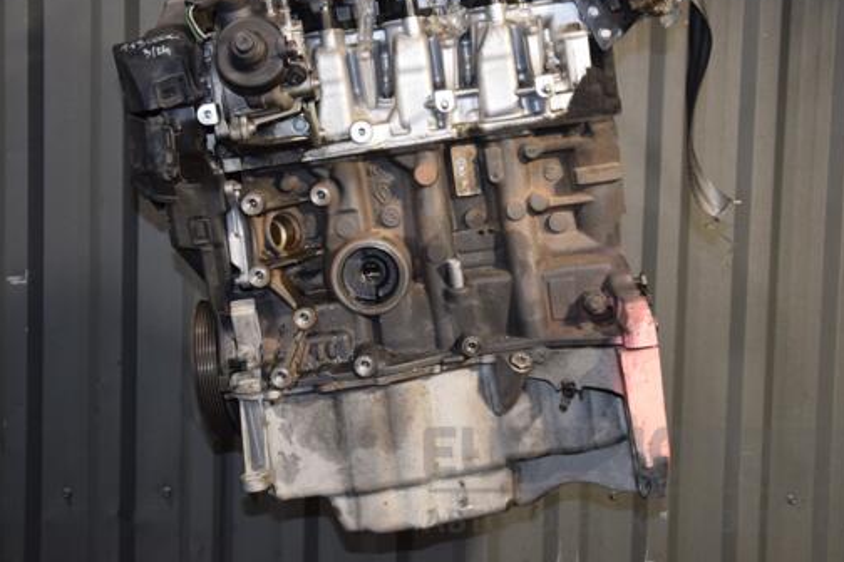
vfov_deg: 26.9
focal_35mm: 50
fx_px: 1172
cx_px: 392
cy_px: 229
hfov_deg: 39.6
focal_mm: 28
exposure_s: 1/80
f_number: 5
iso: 800
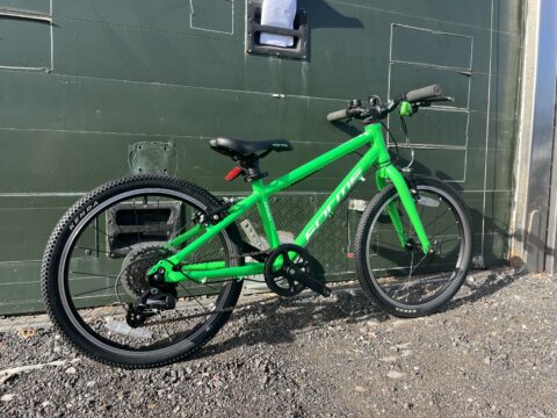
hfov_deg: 67.3
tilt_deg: -3.6
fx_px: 418
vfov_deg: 53.1
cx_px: 278
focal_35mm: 26
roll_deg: -3.1
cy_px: 209
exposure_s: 1/1106
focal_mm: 5.1
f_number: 1.6
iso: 50
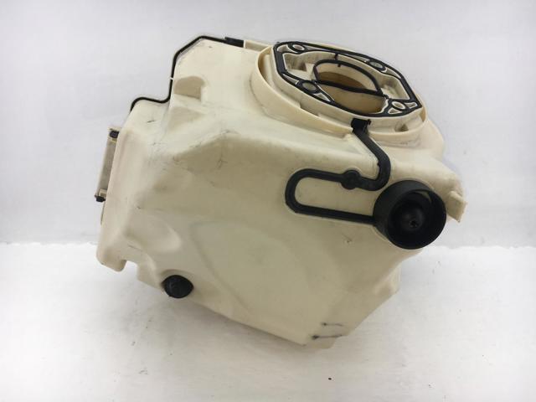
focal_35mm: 29
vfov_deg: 48.2
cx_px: 268
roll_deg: +0.4
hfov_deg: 61.7
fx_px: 449
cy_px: 201
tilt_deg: -12.3
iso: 25
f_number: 2.2
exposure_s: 1/343
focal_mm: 4.15
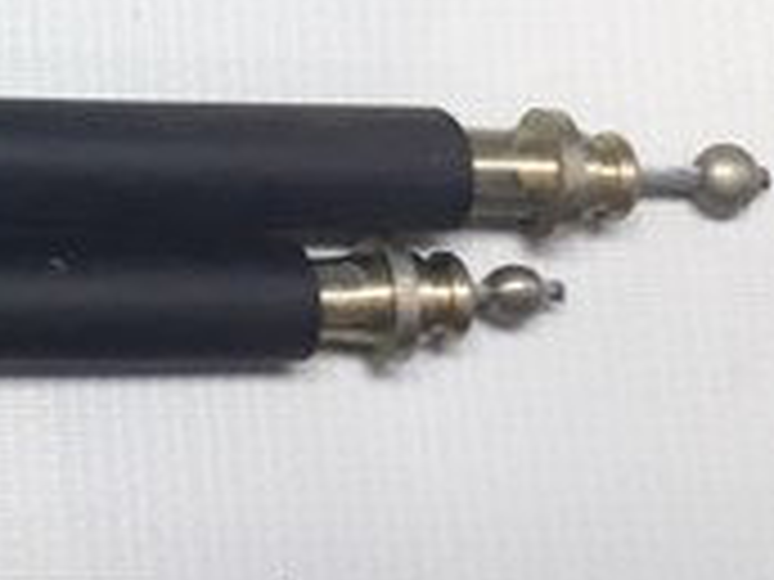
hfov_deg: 18.2
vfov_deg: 15.0
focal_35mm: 94
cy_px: -189
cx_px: -436
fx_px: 2102
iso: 160
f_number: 1.9
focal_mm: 3.6
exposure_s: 1/33
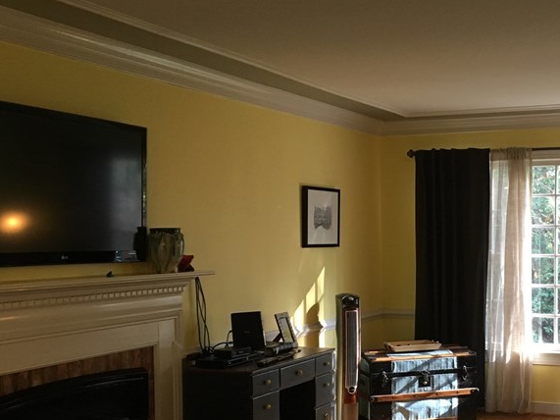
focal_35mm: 52
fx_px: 841
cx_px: 413
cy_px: 290
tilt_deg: -3.1
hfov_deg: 36.1
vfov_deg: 27.8
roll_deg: +0.1
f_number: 2.2
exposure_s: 1/30
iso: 125
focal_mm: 4.15
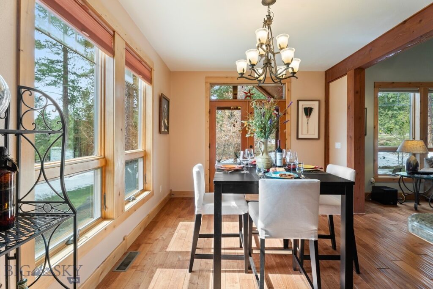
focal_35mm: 16
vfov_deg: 73.8
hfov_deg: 96.7
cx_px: 216
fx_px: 192
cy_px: 144
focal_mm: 16
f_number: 8
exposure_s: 1/30
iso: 640
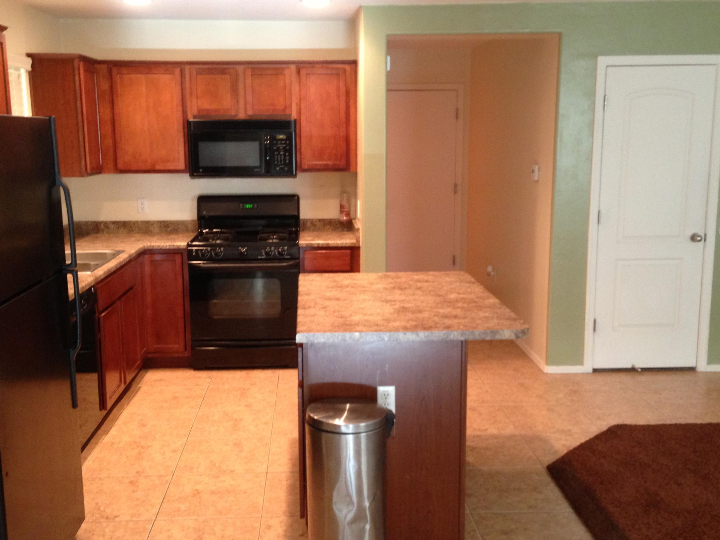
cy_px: 268
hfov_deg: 46.8
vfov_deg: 36.0
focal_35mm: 40
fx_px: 832
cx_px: 335
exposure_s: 1/20
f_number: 2.4
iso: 250
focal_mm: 4.13
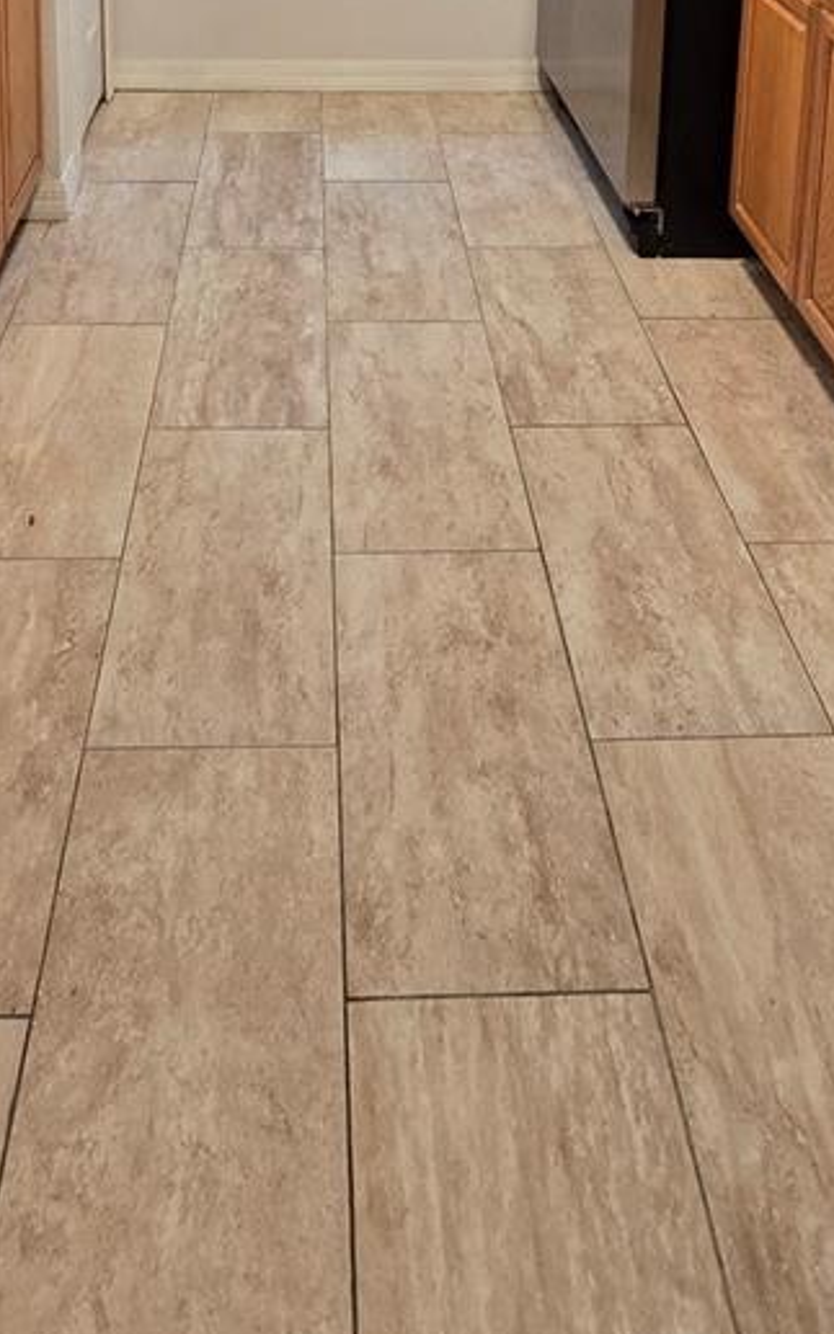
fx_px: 1164
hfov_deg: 39.4
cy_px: -175
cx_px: 369
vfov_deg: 43.8
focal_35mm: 32
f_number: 2.2
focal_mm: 2.2
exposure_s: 1/60
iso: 160
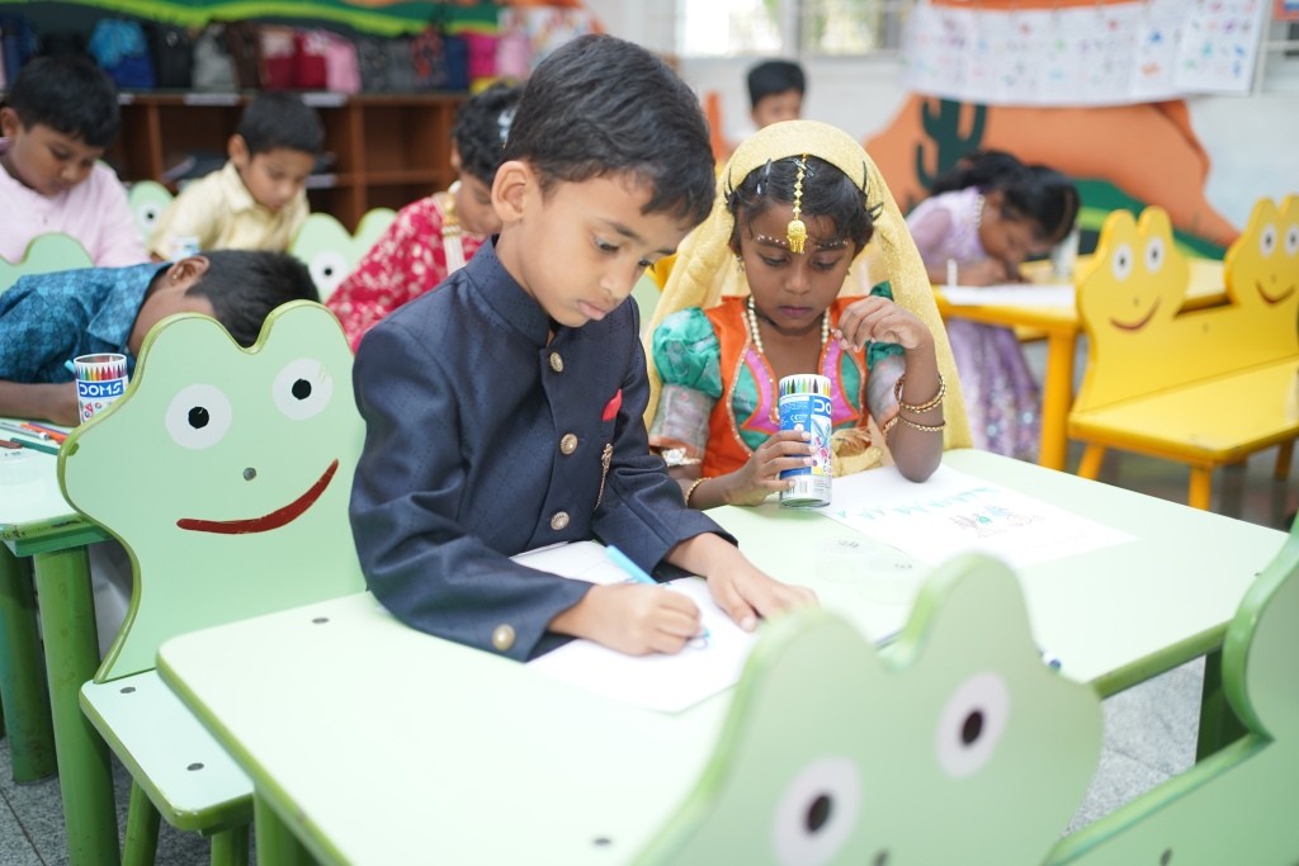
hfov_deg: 54.4
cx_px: 650
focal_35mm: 35
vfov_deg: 37.9
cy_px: 433
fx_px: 1263
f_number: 1.8
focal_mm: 35
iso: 250
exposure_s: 1/200
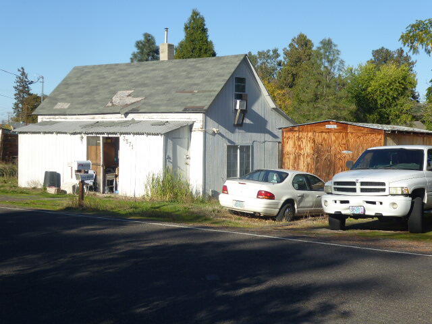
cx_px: 216
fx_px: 674
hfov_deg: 35.5
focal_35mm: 54
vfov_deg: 27.0
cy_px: 162
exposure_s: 1/640
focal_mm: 9.6
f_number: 4.1
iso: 80
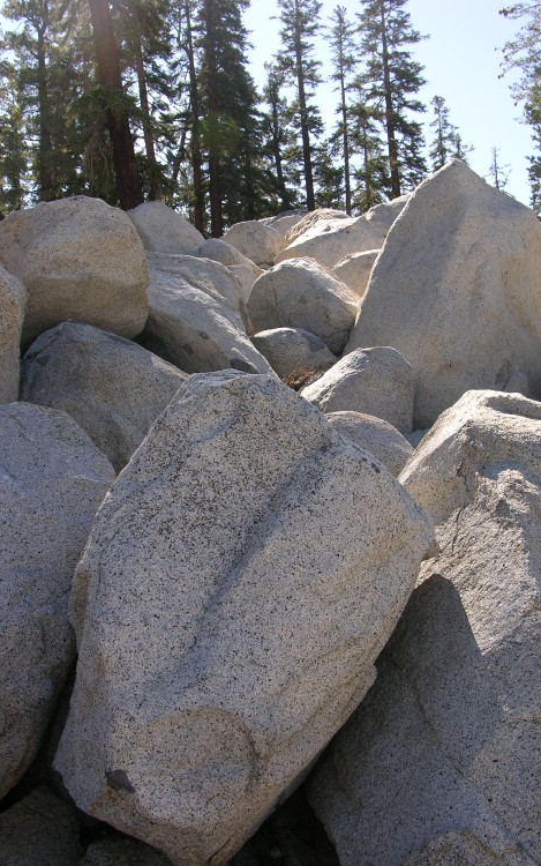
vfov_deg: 51.5
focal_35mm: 38
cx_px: 308
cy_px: 436
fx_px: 896
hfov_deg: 33.5
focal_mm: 8.9
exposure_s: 1/157
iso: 50
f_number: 4.5
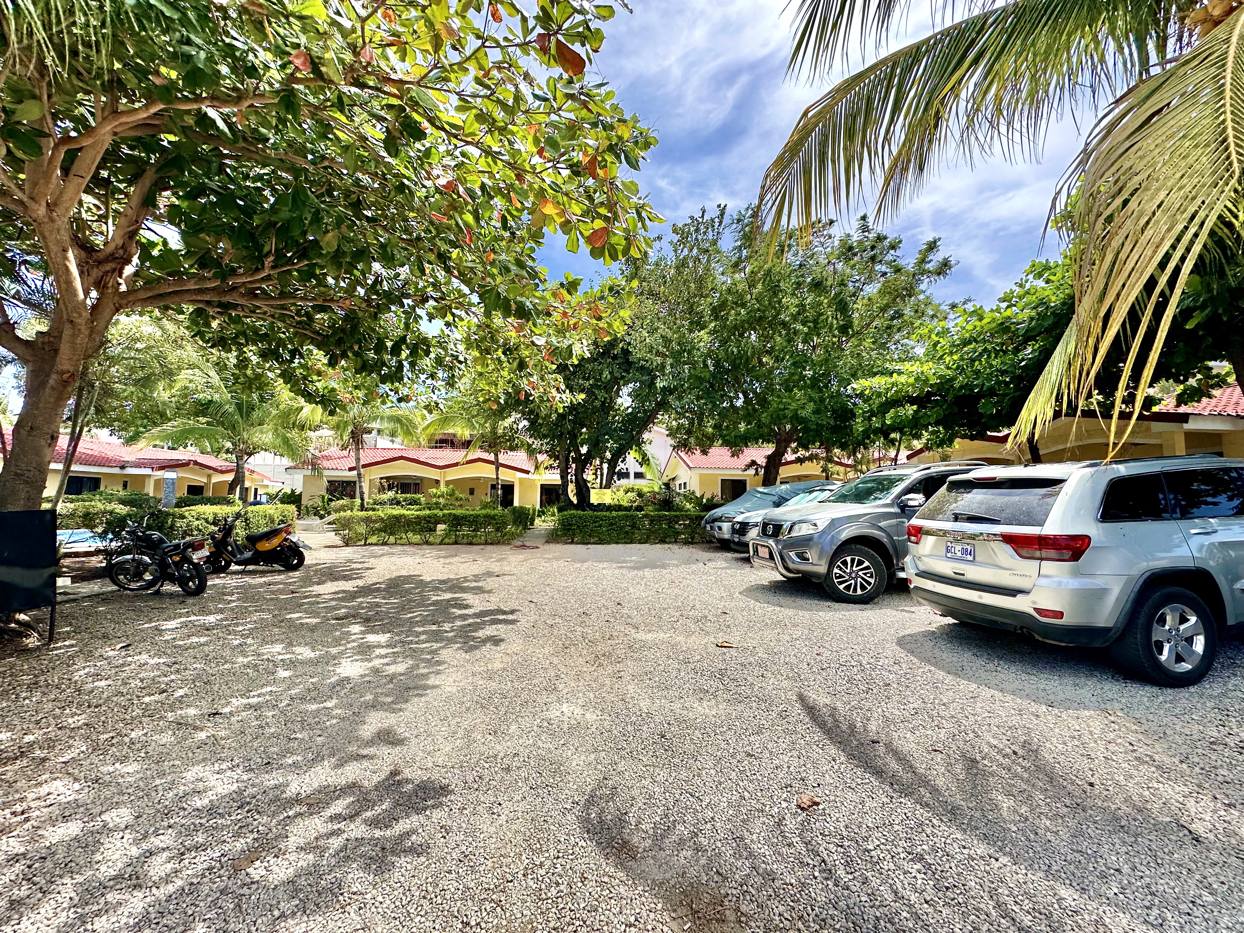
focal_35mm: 14
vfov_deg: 85.7
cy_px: 466
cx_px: 622
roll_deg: -0.3
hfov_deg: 102.1
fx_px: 503
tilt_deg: +4.2
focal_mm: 2.22
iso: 40
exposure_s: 1/955
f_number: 2.2
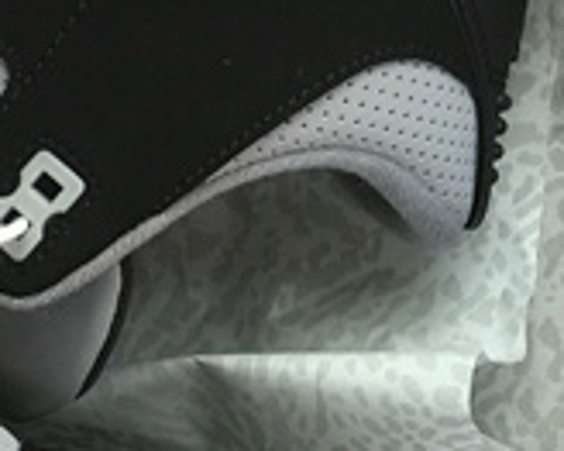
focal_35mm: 251
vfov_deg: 6.2
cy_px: 205
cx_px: -144
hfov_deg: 7.6
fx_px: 4187
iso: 20
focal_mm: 6.6
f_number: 2.8
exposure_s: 1/109
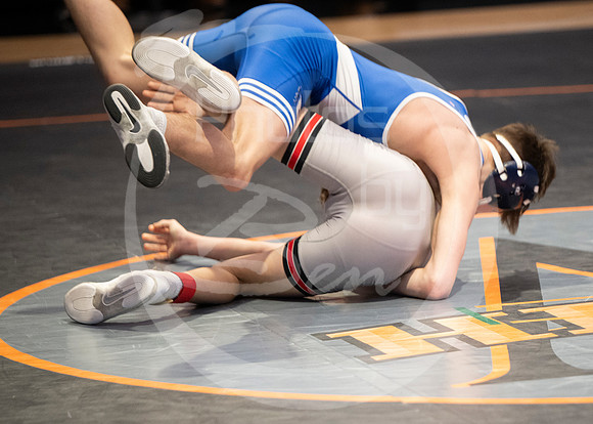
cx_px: 435
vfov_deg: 5.0
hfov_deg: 7.0
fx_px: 4818
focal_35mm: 286
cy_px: 322
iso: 3200
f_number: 2.8
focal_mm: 180
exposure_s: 1/1000
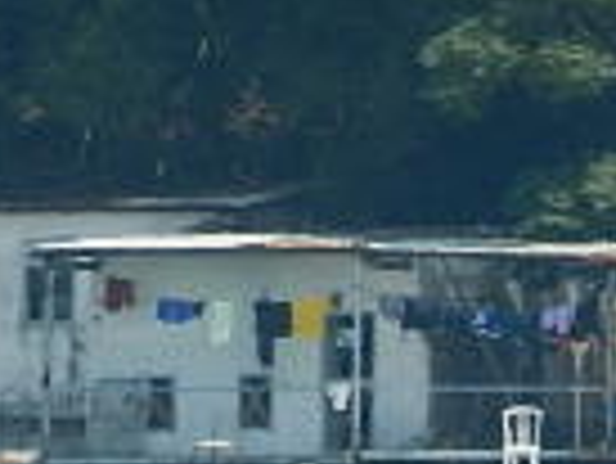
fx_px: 28177
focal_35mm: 1582
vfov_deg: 0.9
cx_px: 265
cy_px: 680
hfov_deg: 1.3
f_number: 5.3
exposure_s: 1/800
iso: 160
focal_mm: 60.8
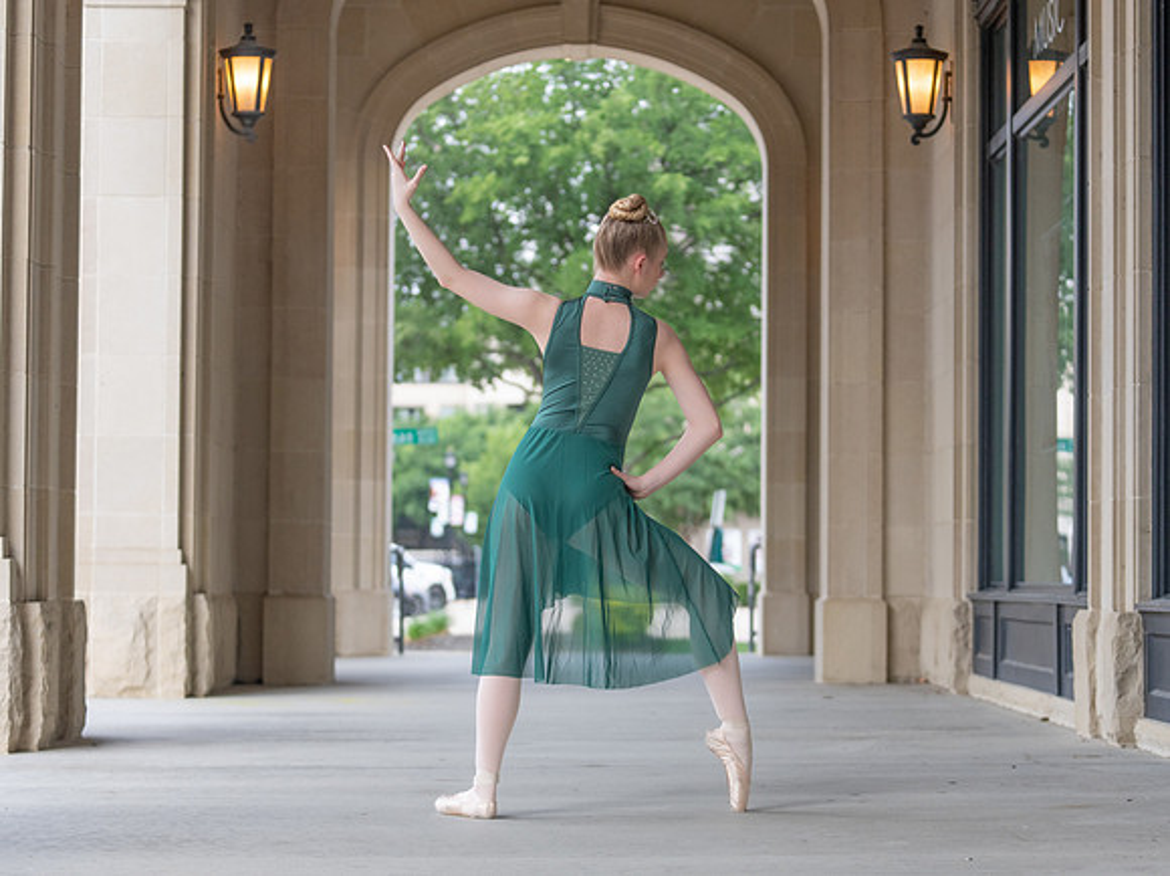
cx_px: 582
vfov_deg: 17.6
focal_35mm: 84
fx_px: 2827
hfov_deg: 23.4
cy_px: 458
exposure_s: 1/320
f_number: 2.8
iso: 400
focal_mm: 70
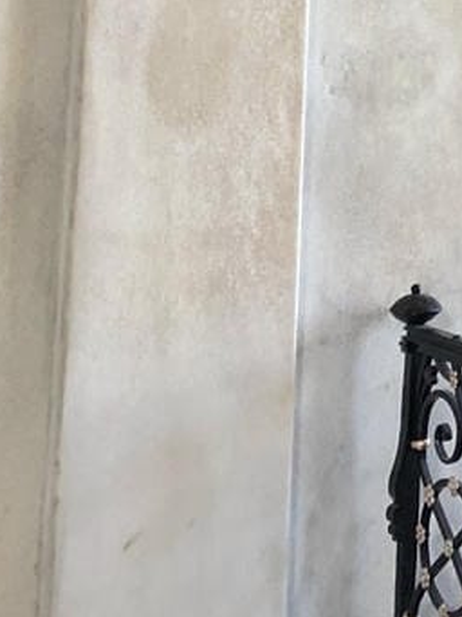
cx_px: 1016
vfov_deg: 14.0
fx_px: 2334
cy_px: -348
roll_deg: -0.9
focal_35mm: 131
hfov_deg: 10.2
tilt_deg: +3.5
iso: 64
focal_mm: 3.99
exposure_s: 1/17
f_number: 1.8
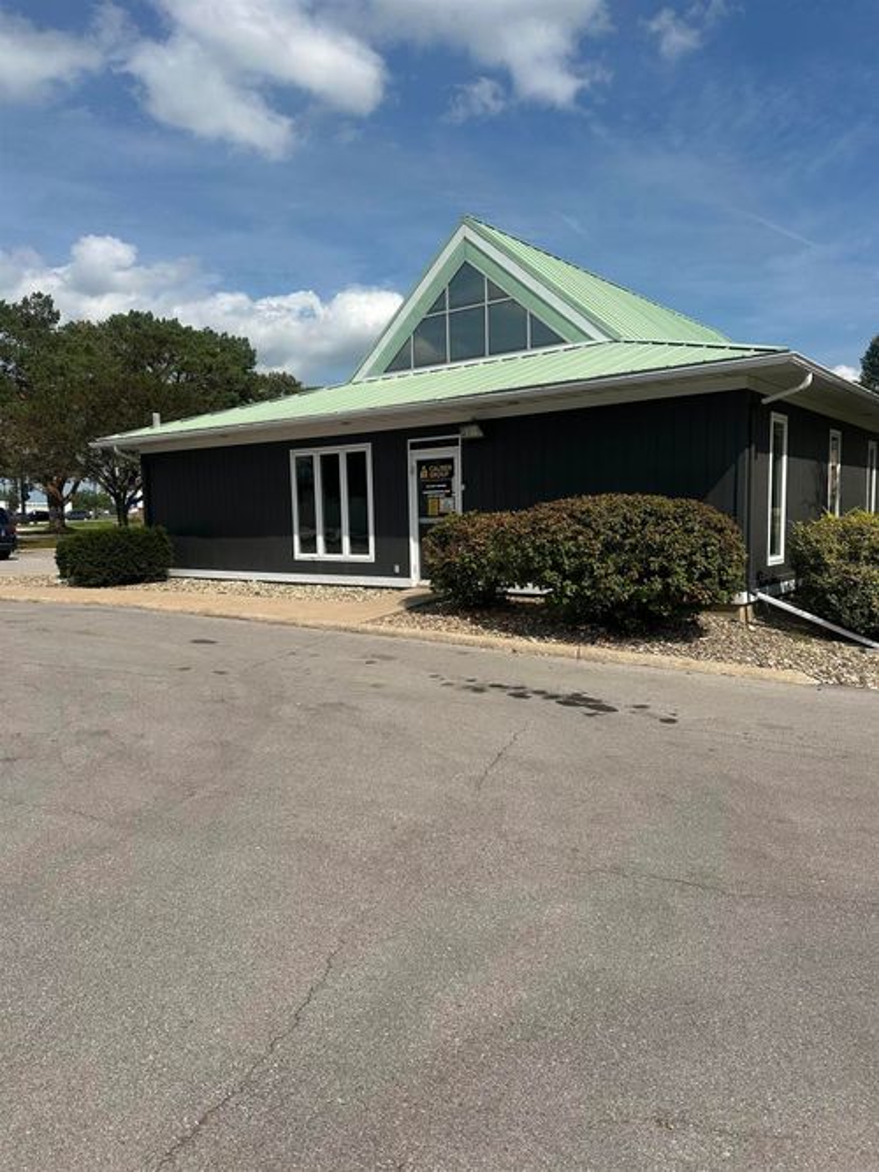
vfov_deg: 71.6
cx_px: 440
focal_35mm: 24
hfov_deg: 56.8
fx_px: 813
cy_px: 586
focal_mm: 6.86
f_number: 1.78
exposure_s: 1/7042
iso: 80
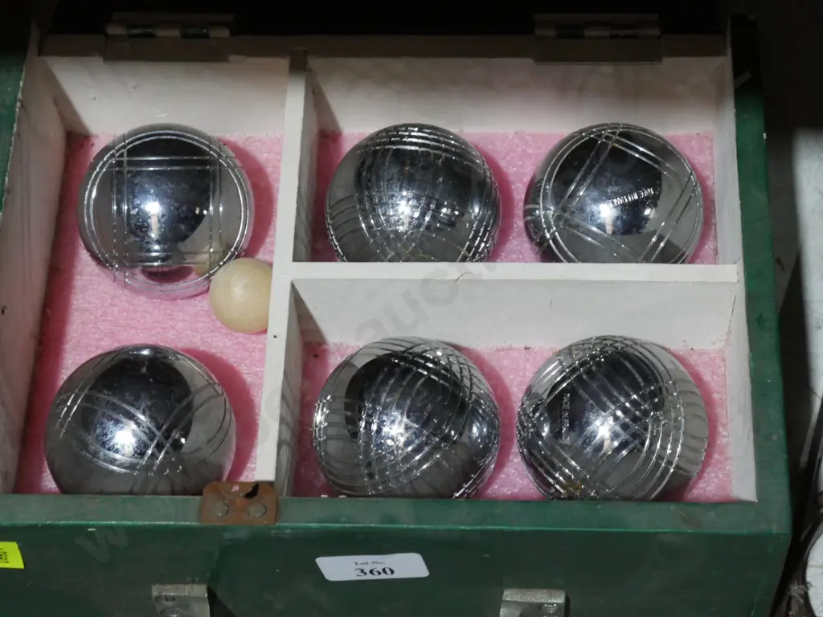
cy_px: 308
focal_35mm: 80
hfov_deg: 24.4
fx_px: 1902
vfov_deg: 18.4
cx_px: 412
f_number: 7.1
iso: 1600
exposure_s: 1/100
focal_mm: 40
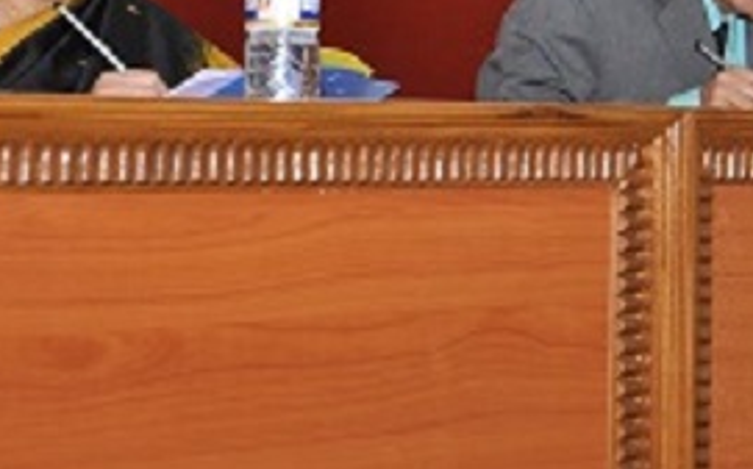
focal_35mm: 169
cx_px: 670
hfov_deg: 12.3
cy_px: 12
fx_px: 3466
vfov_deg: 7.7
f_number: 6.3
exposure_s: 1/60
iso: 250
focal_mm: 50
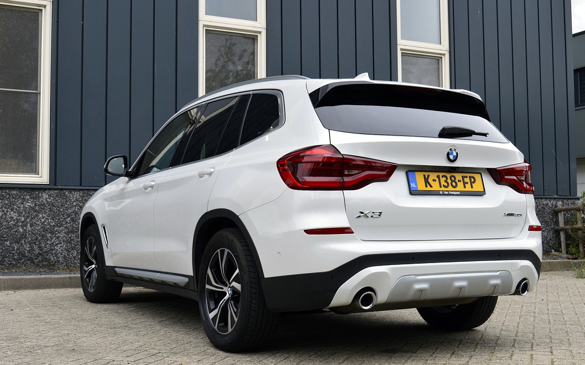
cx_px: 293
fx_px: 733
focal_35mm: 46
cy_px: 188
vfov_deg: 28.0
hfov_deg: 43.5
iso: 400
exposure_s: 1/250
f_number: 10
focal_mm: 30
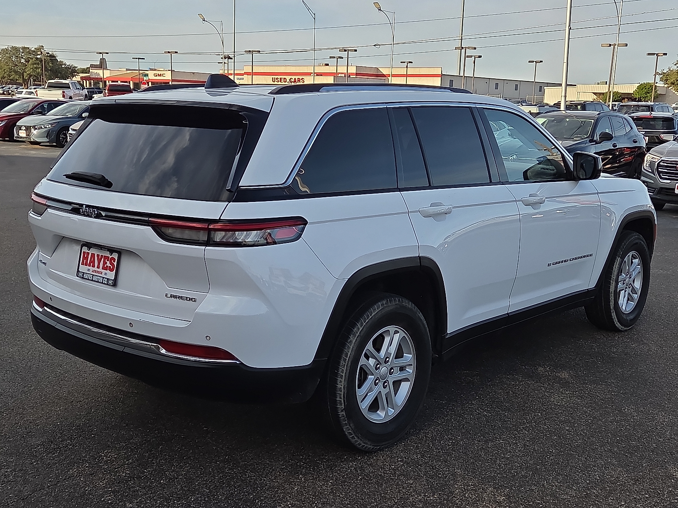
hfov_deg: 46.8
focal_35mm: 40
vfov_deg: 36.0
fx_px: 783
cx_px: 339
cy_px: 254
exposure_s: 1/769
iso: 25
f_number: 1.8
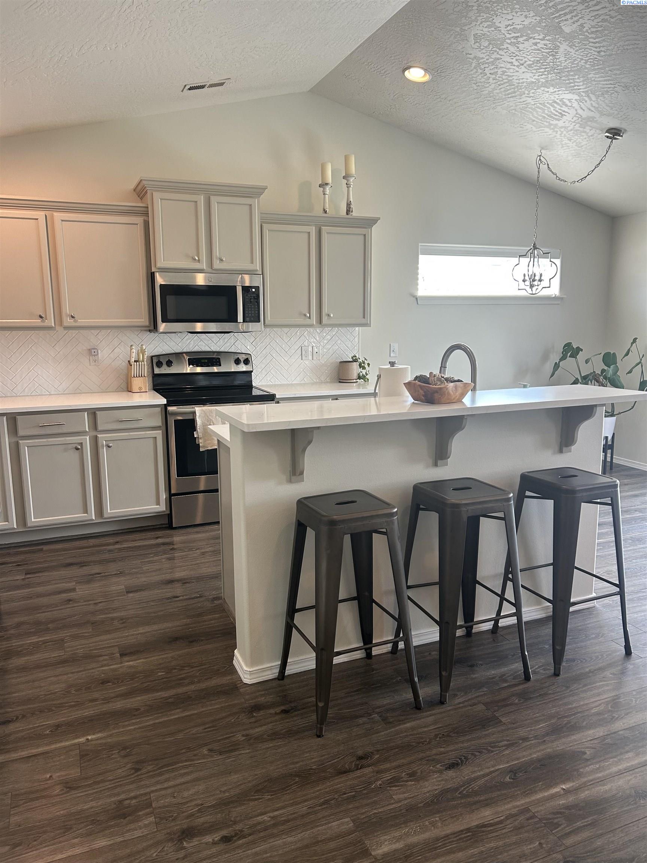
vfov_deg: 67.3
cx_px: 324
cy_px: 432
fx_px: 648
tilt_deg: -10.8
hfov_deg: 53.1
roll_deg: +0.0
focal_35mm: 26
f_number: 1.5
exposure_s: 1/120
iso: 100
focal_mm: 5.7
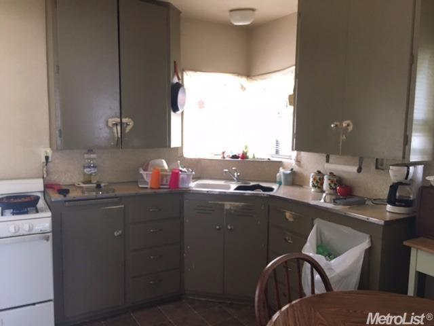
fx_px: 364
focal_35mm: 29
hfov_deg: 61.7
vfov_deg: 48.2
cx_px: 217
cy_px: 163
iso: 160
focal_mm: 4.15
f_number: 2.2
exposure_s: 1/30
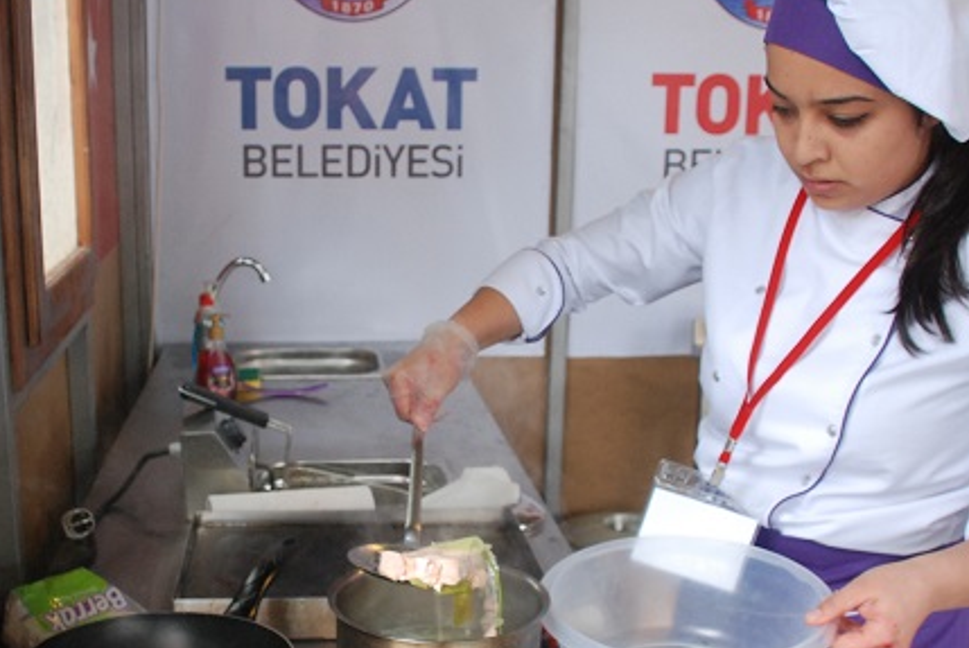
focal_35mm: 49
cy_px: 365
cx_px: 386
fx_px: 1320
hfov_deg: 40.1
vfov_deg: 27.6
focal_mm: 20
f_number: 5
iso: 640
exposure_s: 1/100
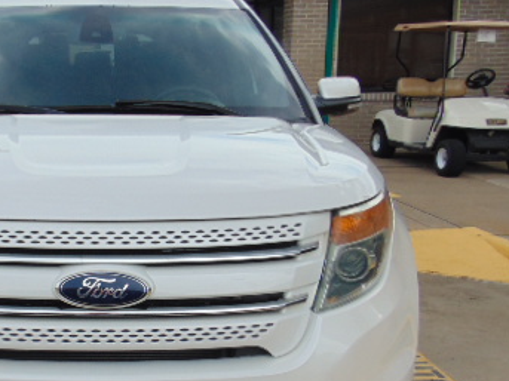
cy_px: 259
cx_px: 110
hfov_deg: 33.5
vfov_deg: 25.9
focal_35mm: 56
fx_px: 823
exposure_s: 1/200
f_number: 8
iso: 80
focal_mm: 5.4
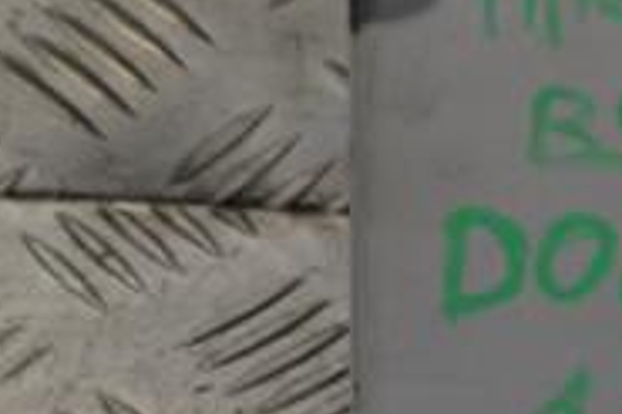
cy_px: 104
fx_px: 4195
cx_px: 928
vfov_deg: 5.6
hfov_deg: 8.3
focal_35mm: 243
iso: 3200
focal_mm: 50
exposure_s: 1/320
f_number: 9
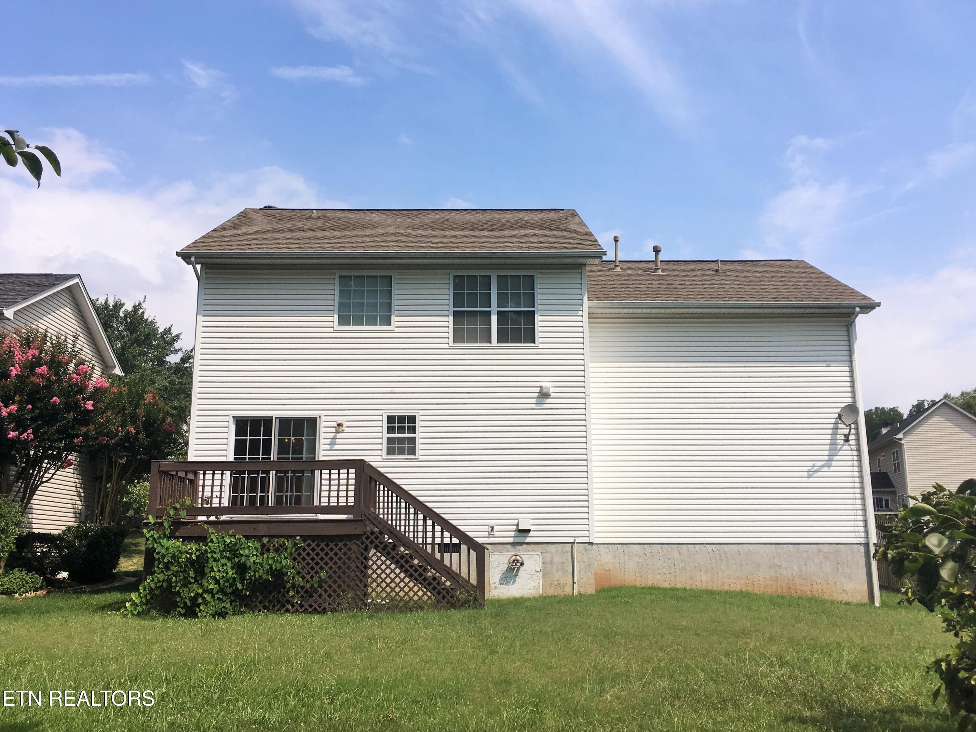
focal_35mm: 29
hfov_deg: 61.7
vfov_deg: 48.2
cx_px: 488
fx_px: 818
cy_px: 366
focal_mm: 4.15
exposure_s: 1/2262
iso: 25
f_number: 2.2
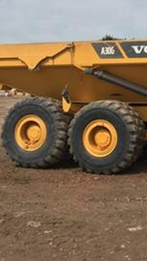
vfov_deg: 36.1
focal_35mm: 57
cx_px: 207
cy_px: 79
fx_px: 395
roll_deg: -0.8
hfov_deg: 19.0
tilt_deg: +1.9
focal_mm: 3.99
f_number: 1.8
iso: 20
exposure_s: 1/2817
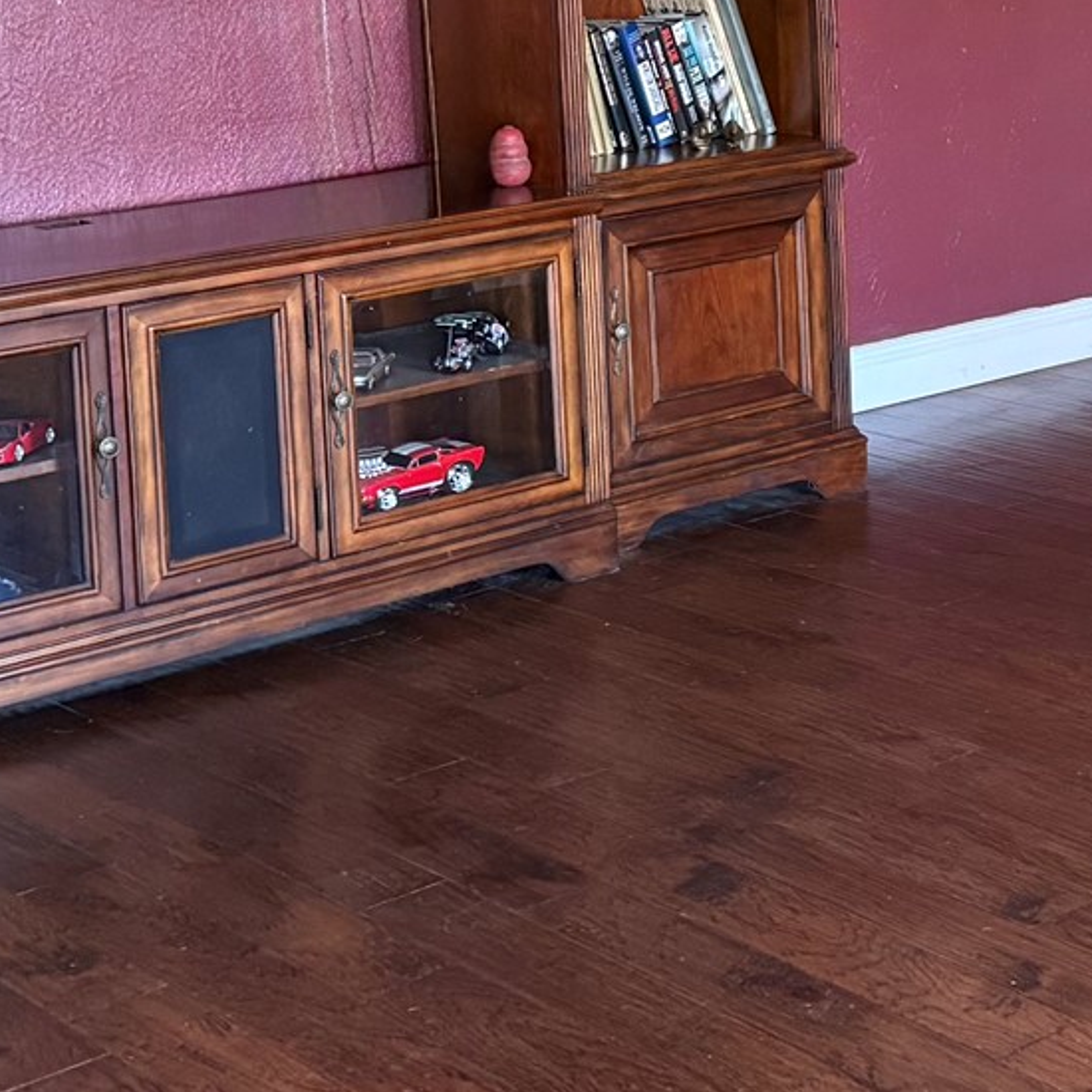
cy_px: 77
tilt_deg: -7.0
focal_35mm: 79
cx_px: 1058
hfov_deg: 21.3
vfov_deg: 21.4
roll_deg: +1.1
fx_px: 2820
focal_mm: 6.76
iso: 500
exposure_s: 1/60
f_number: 1.78
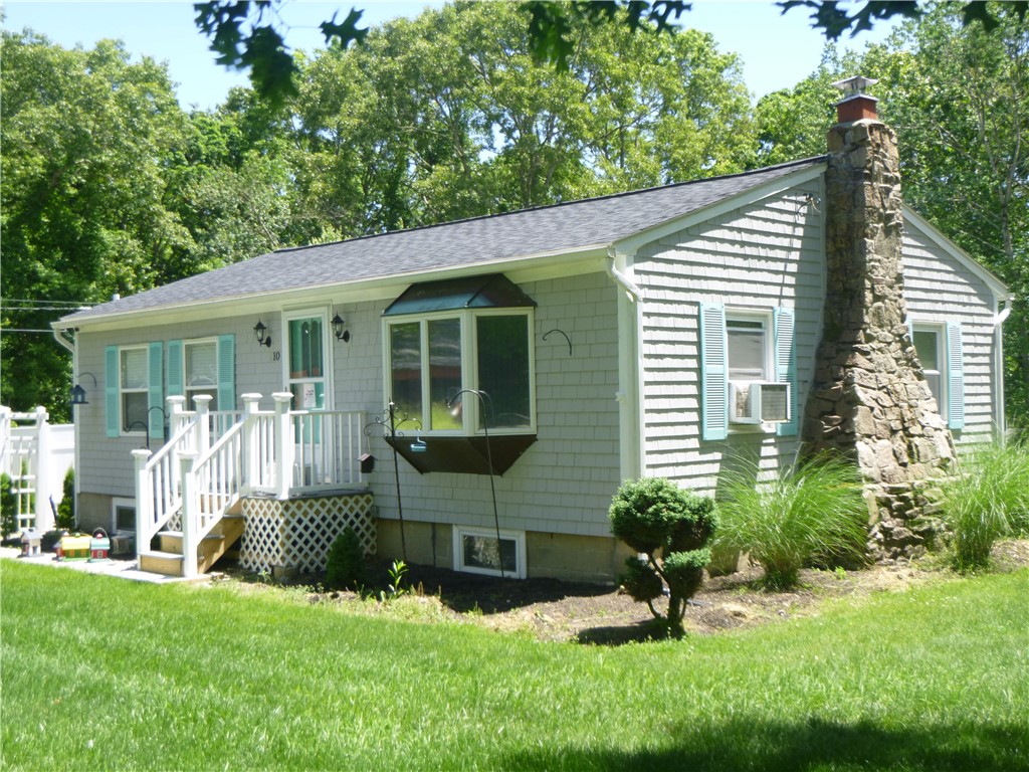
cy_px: 386
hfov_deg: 42.9
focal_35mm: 44
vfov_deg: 32.9
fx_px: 1308
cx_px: 514
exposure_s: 1/100
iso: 100
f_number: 4.7
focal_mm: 7.9
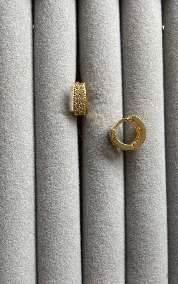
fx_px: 435
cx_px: 105
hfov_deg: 23.1
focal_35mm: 56
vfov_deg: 36.3
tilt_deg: -80.3
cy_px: 143
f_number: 1.6
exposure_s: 1/155
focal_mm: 5.96
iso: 25
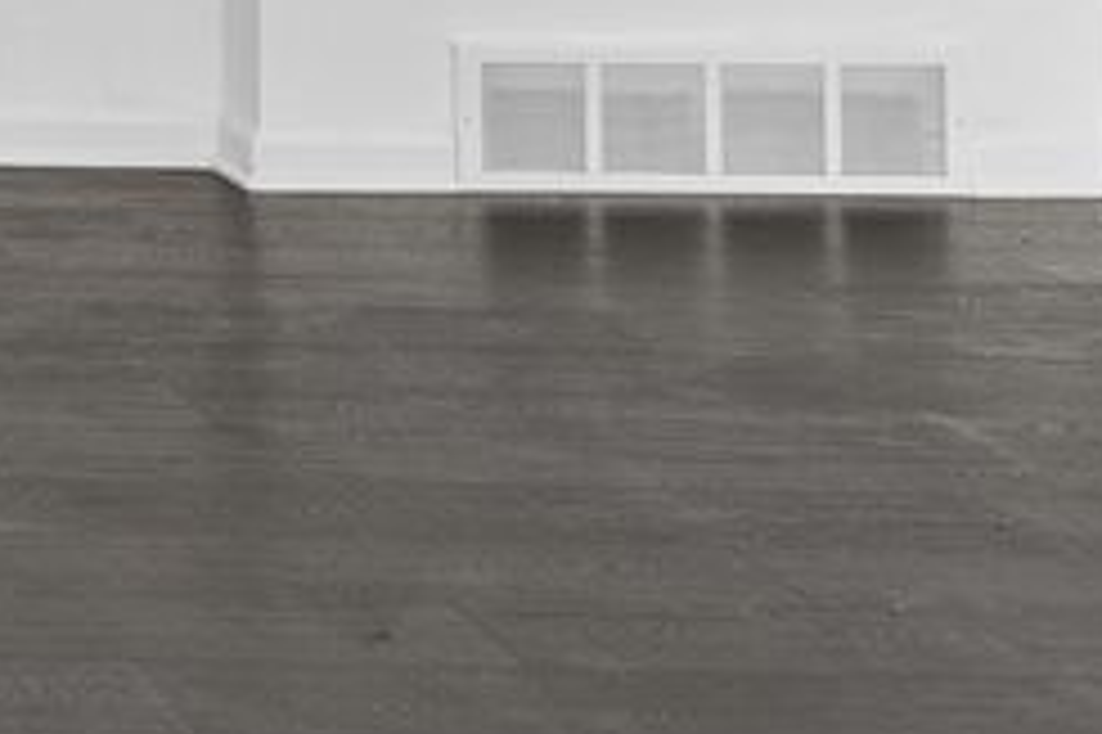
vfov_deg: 10.9
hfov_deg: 13.6
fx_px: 3640
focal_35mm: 119
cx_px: -1345
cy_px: -513
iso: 250
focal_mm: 12
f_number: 8
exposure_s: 1/40
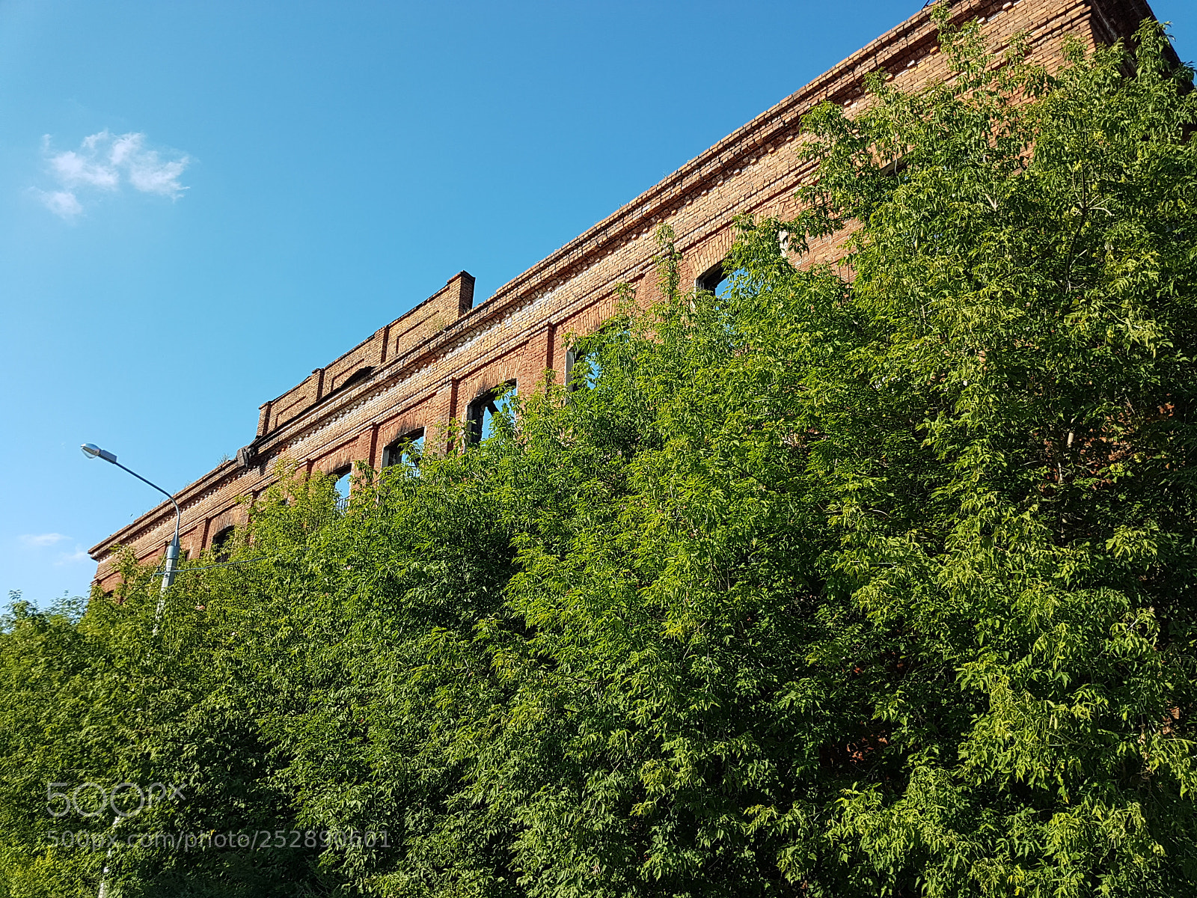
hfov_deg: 67.3
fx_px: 899
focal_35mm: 26
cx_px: 598
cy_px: 449
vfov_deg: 53.1
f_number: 1.7
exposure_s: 1/1100
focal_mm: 4.2
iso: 40
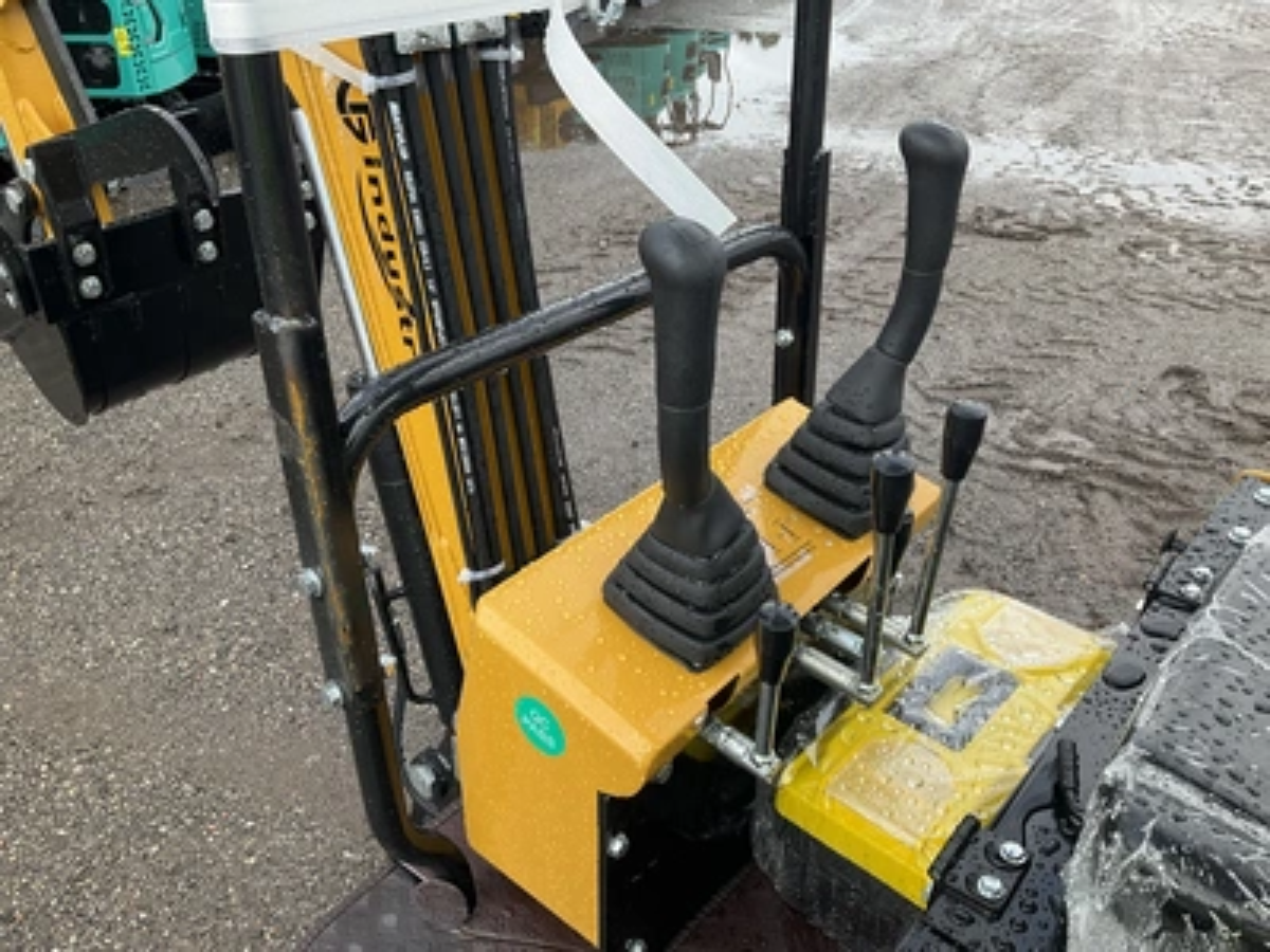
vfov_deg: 48.2
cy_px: 476
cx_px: 635
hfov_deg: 61.7
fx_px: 1064
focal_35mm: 29
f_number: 1.8
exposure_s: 1/422
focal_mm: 3
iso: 25
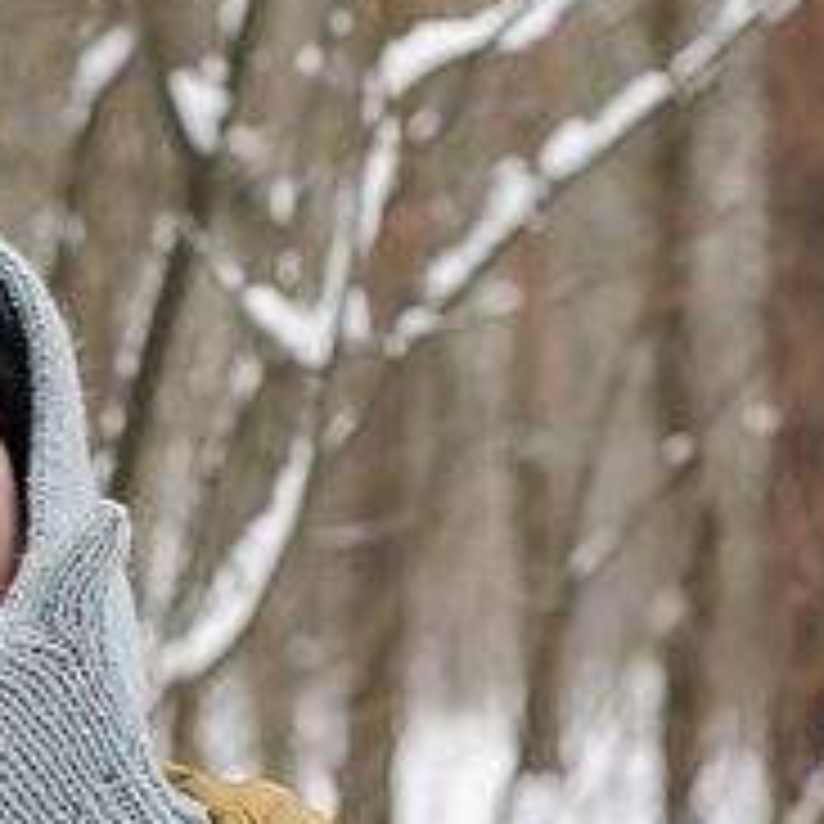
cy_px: 635
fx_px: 6006
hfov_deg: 7.8
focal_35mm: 223
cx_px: -203
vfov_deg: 7.8
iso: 200
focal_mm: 50
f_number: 3.5
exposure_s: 1/200
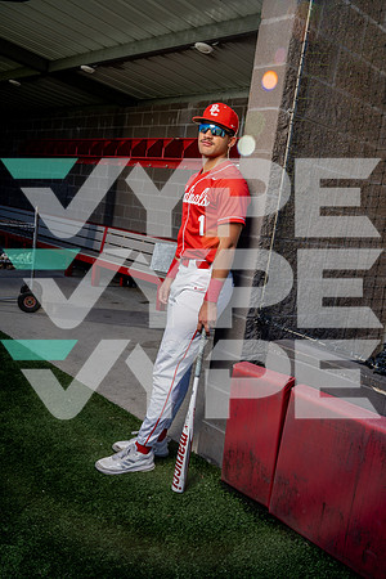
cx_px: 193
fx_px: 499
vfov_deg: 60.3
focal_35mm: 31
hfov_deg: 42.3
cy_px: 290
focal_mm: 31
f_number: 9
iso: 200
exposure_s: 1/250
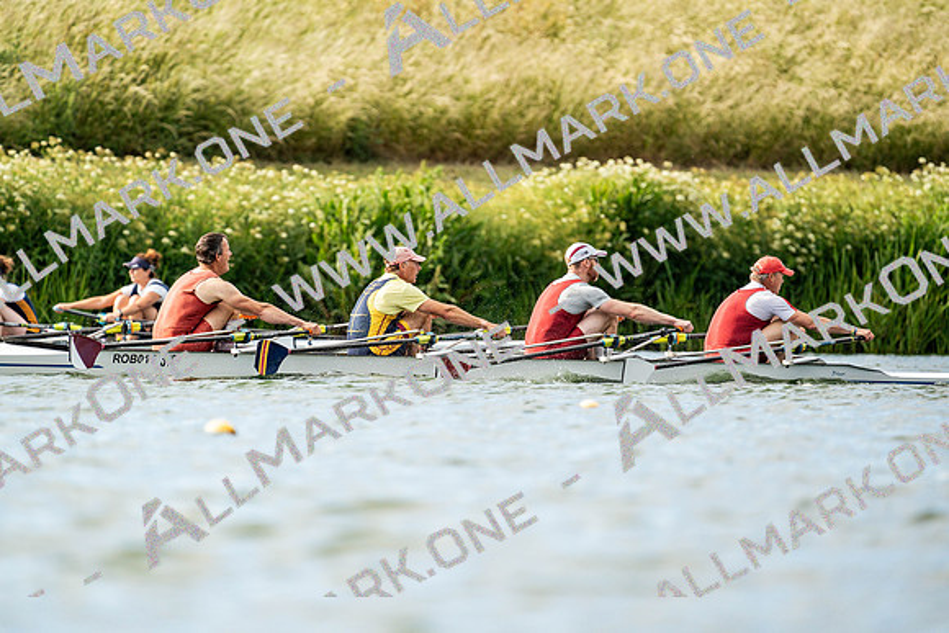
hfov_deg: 3.4
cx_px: 474
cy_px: 316
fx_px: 15820
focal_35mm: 600
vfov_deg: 2.3
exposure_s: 1/2000
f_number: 6.3
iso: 500
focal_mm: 600
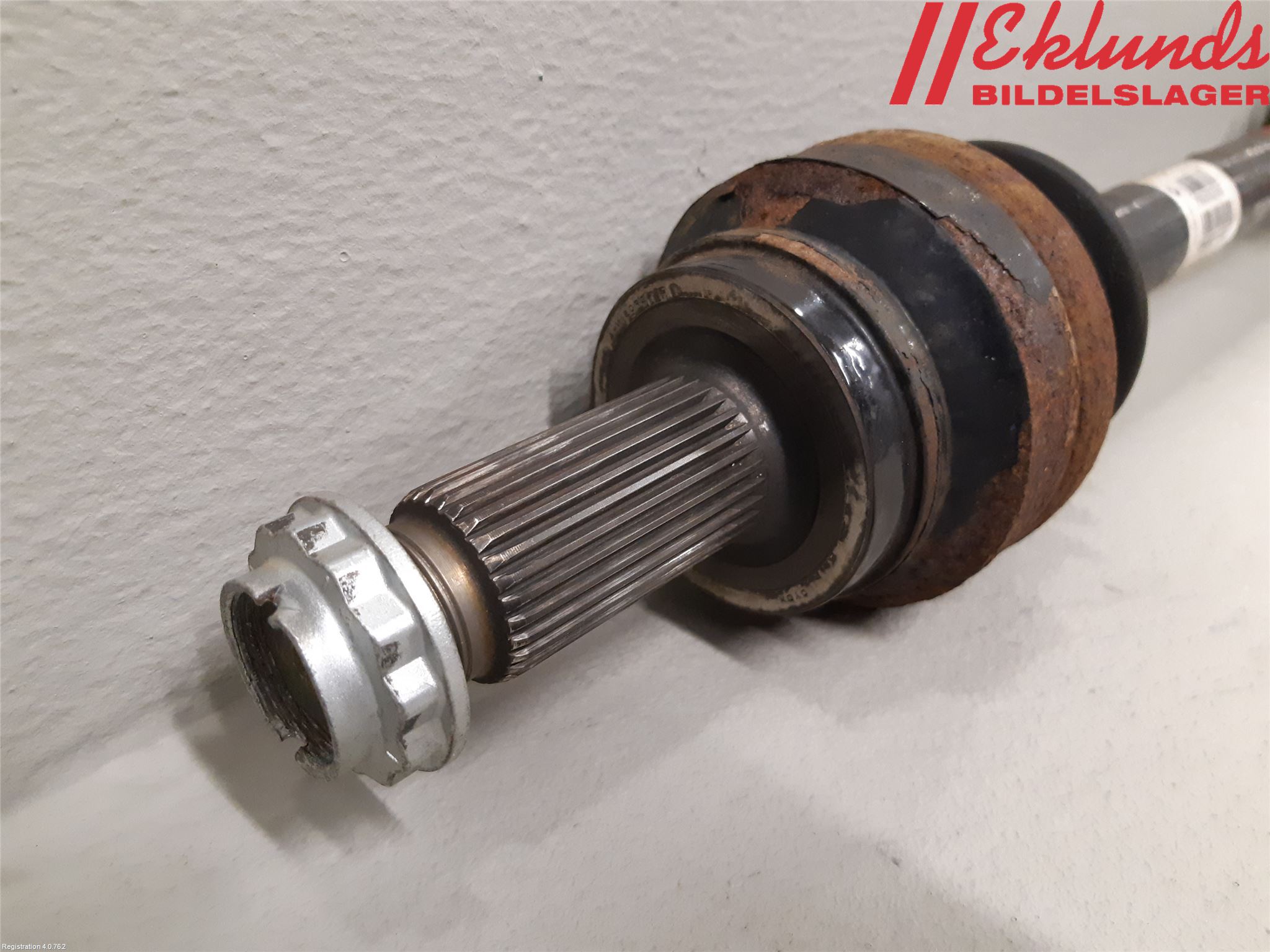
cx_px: 635
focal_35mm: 26
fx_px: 954
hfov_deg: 67.3
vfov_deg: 53.1
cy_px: 476
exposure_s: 1/50
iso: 320
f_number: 1.7
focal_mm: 3.93
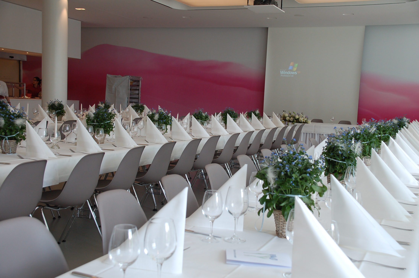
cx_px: 210
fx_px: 540
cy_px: 139
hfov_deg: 42.4
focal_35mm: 46
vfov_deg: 28.8
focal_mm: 31
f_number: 5
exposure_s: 1/100
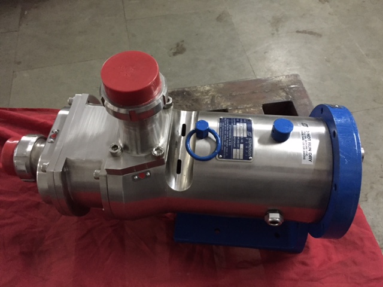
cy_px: 144
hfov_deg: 61.7
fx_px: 321
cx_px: 192
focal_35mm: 29
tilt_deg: -54.9
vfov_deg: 48.2
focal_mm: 4.15
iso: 500
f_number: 2.2
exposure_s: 1/17
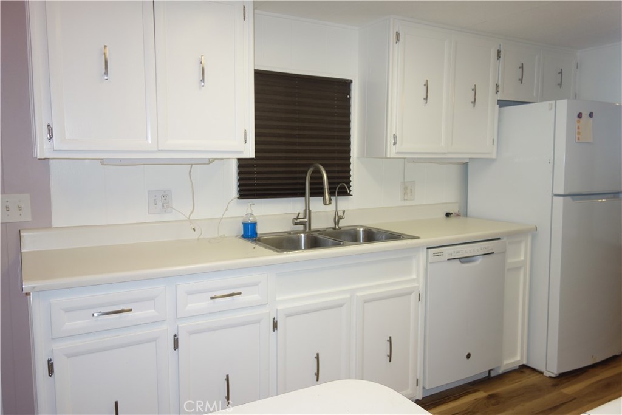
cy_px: 208
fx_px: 484
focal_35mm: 28
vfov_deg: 46.4
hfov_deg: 65.5
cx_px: 311
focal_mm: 10.4
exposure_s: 1/100
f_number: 2.2
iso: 125
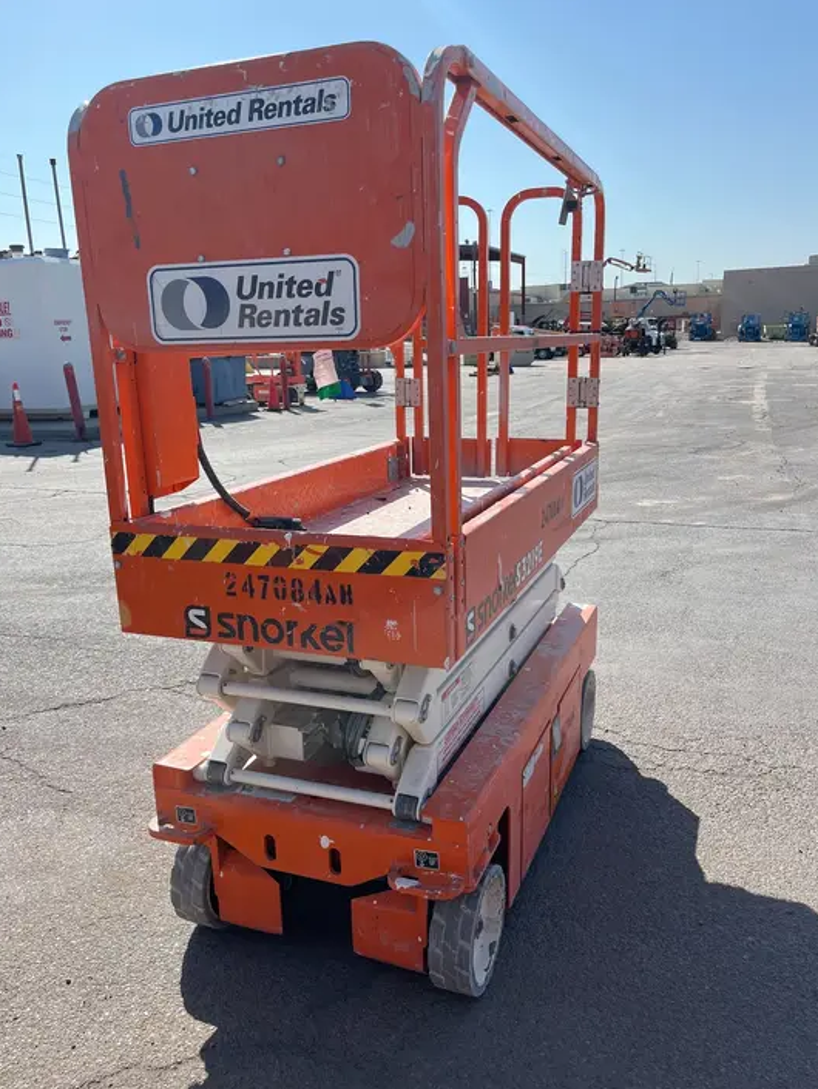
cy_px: 561
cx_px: 407
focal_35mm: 27
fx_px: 850
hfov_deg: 51.4
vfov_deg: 65.3
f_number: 1.6
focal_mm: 5.1
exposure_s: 1/3135
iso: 50
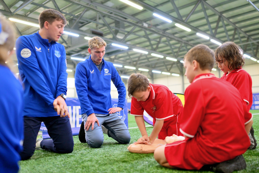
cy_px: 86
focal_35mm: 35
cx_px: 130
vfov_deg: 37.9
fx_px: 252
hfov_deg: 54.4
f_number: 1.8
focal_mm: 35
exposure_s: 1/400
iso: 2000
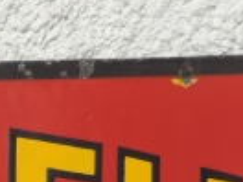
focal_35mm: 109
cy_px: 331
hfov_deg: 15.3
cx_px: -206
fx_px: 765
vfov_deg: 12.4
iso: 80
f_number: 3.3
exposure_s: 1/1600
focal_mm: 4.3
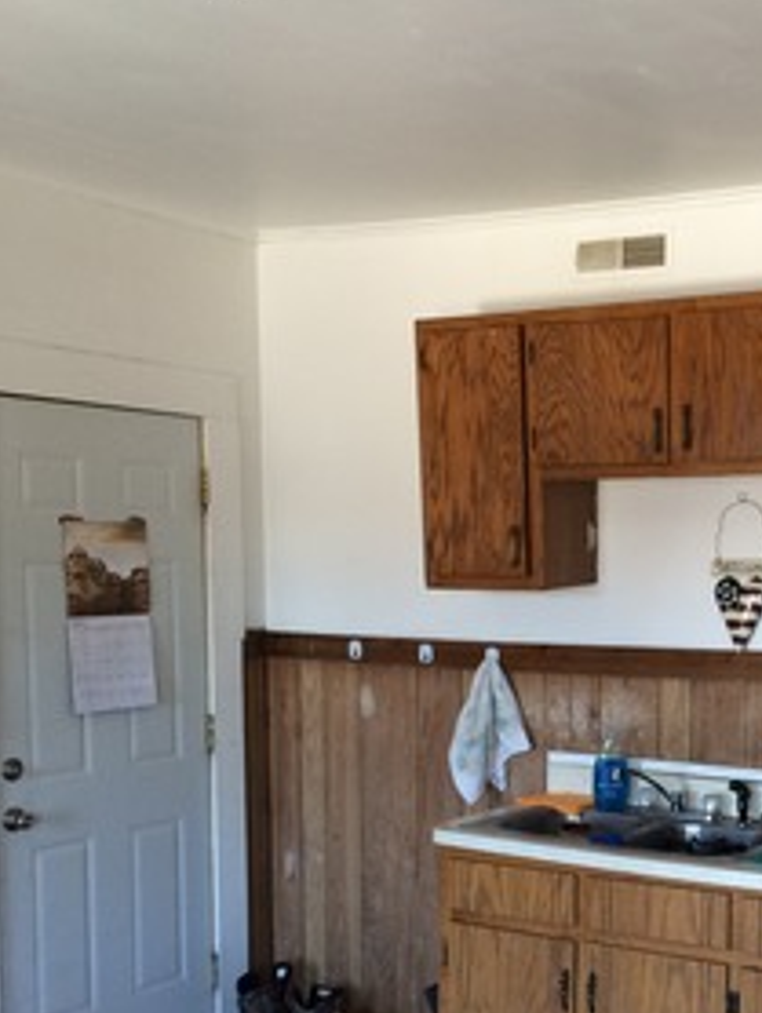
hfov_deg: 28.3
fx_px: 1465
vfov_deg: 37.7
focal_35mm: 50
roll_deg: +2.9
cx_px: 653
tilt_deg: -4.3
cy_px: 674
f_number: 2.2
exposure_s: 1/30
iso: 100
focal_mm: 4.15
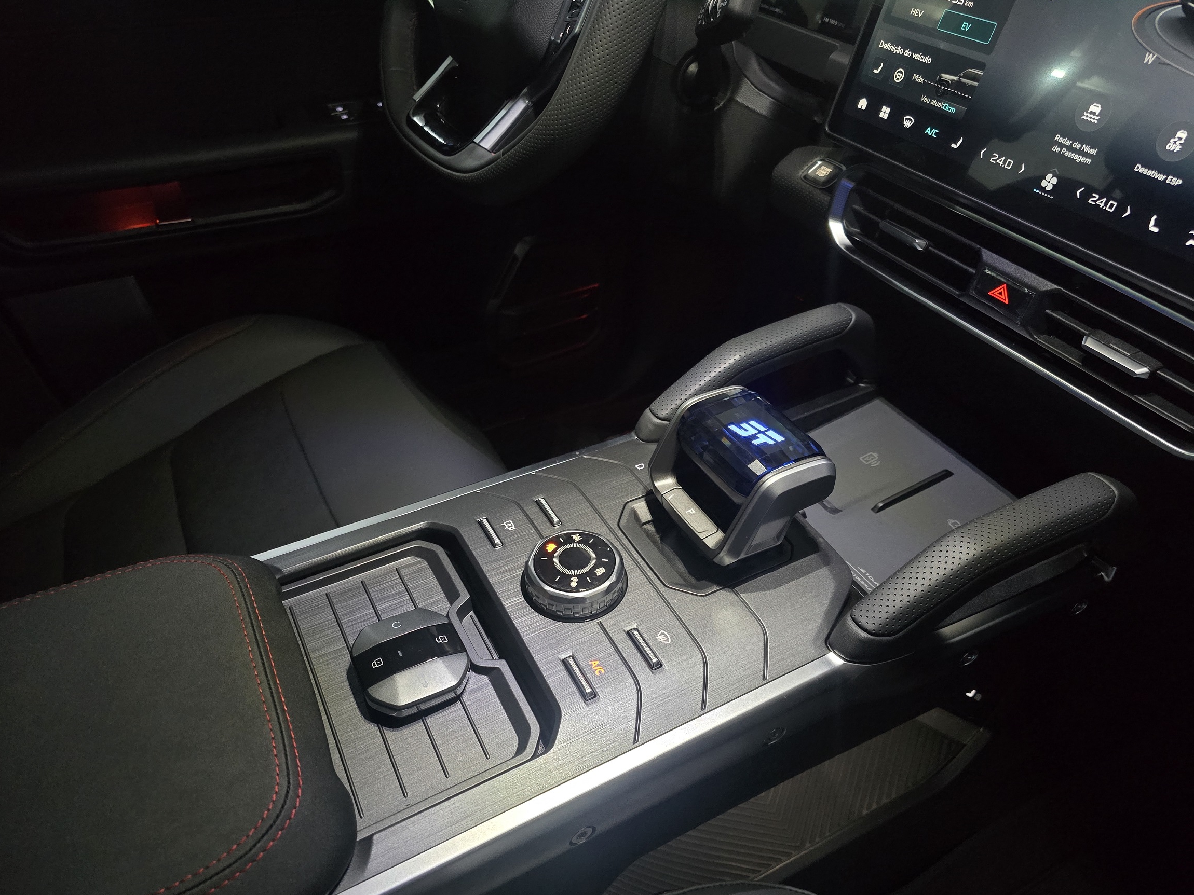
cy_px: 463
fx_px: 828
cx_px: 604
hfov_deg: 71.6
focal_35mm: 24
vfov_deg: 56.8
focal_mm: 6.3
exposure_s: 1/40
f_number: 1.7
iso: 1600
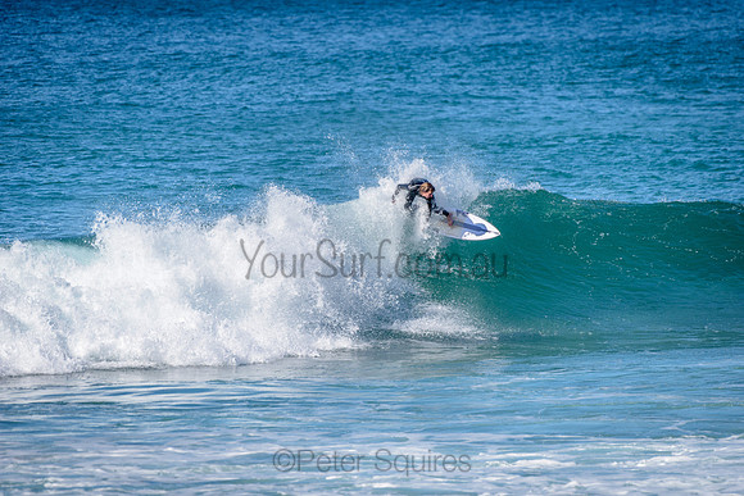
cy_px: 248
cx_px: 372
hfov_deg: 4.1
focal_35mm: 500
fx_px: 10335
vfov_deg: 2.8
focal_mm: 500
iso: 180
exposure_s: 1/2000
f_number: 5.6
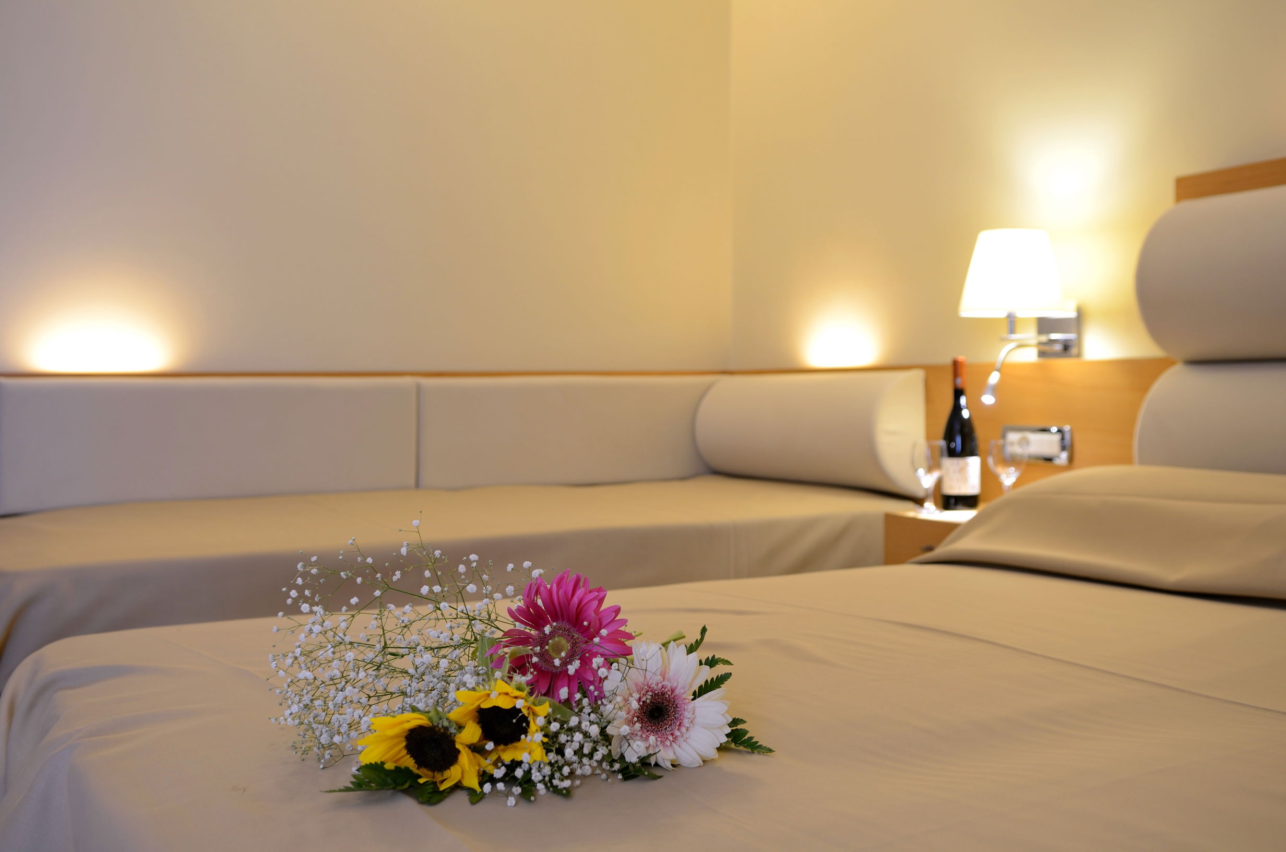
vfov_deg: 36.7
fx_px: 1283
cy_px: 426
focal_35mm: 36
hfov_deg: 53.2
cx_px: 643
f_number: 4
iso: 100
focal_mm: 24
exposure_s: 1/3
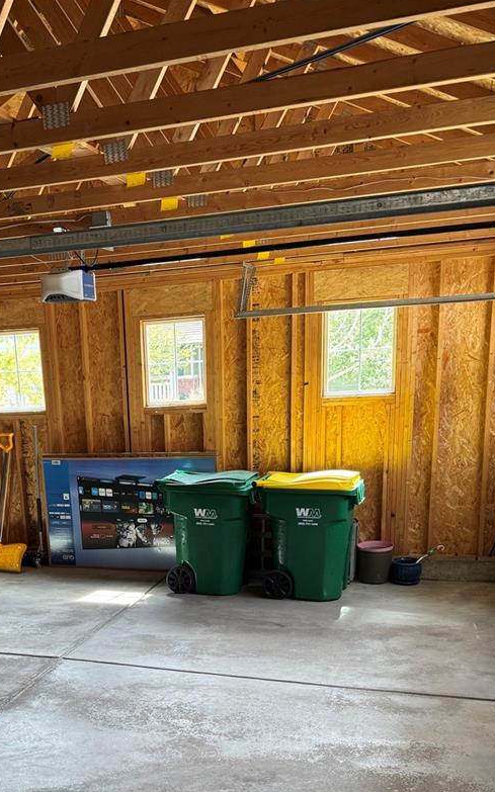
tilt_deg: -15.4
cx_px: 135
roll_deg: +3.5
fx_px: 842
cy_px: 600
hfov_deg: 32.2
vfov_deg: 48.3
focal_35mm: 39
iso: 160
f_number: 1.78
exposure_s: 1/120
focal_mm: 6.76
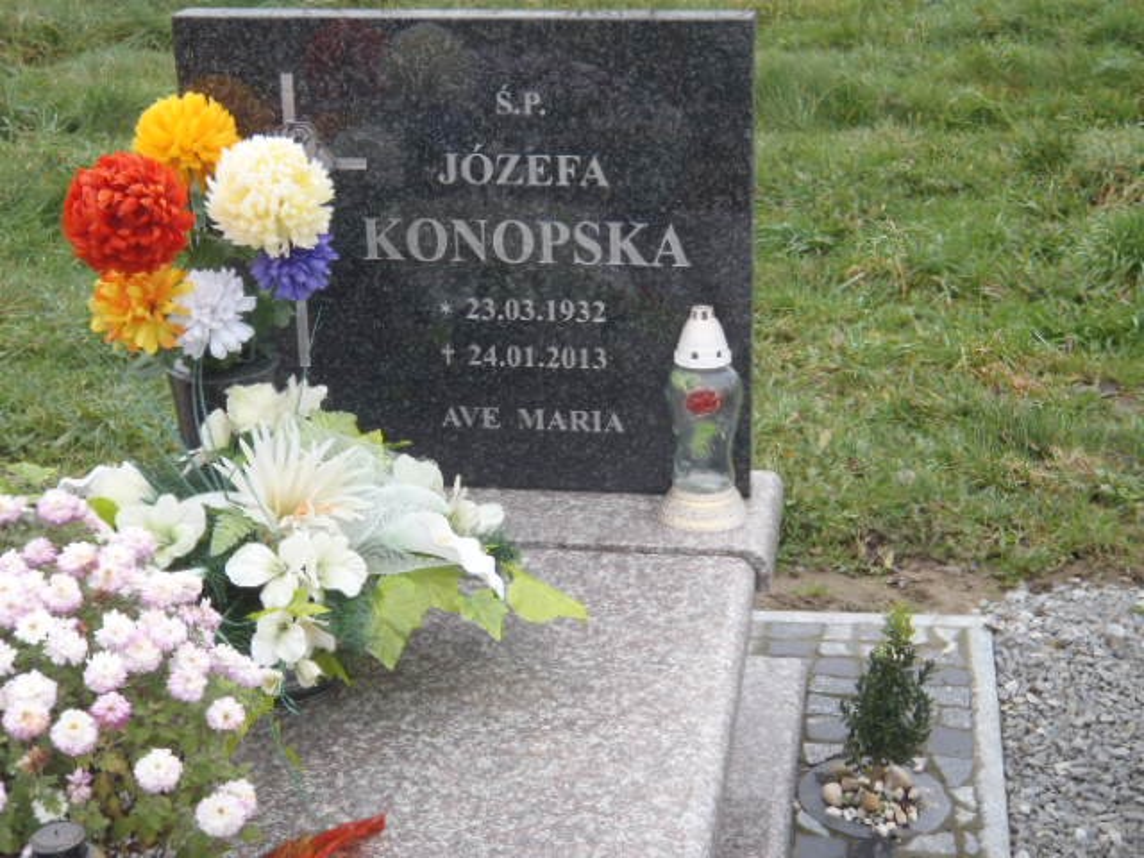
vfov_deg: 25.7
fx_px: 1884
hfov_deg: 33.8
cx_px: 572
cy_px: 429
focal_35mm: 57
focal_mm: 10.34
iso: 80
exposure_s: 1/50
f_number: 4.5
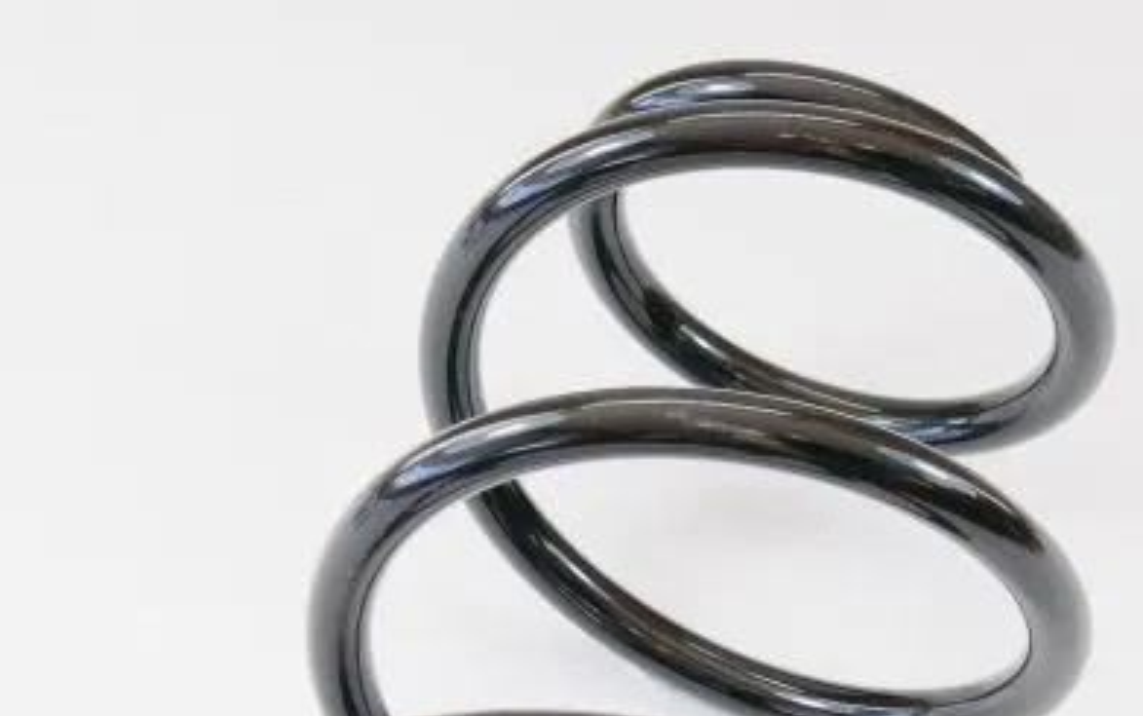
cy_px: 874
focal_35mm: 64
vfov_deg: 19.1
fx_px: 1995
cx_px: 580
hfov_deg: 32.0
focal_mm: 27
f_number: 4
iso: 200
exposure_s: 1/100
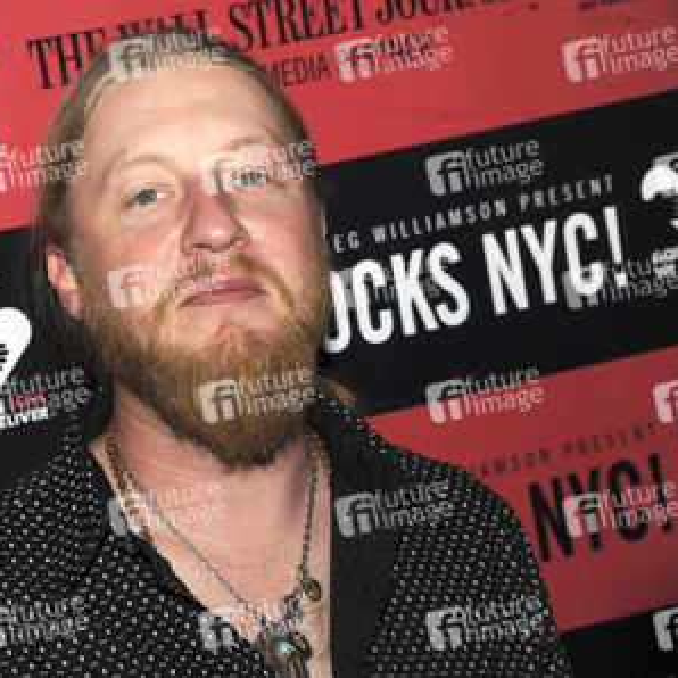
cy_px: 339
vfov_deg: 11.7
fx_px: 3302
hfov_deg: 11.7
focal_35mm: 149
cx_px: 196
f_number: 8
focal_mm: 116
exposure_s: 1/250
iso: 320
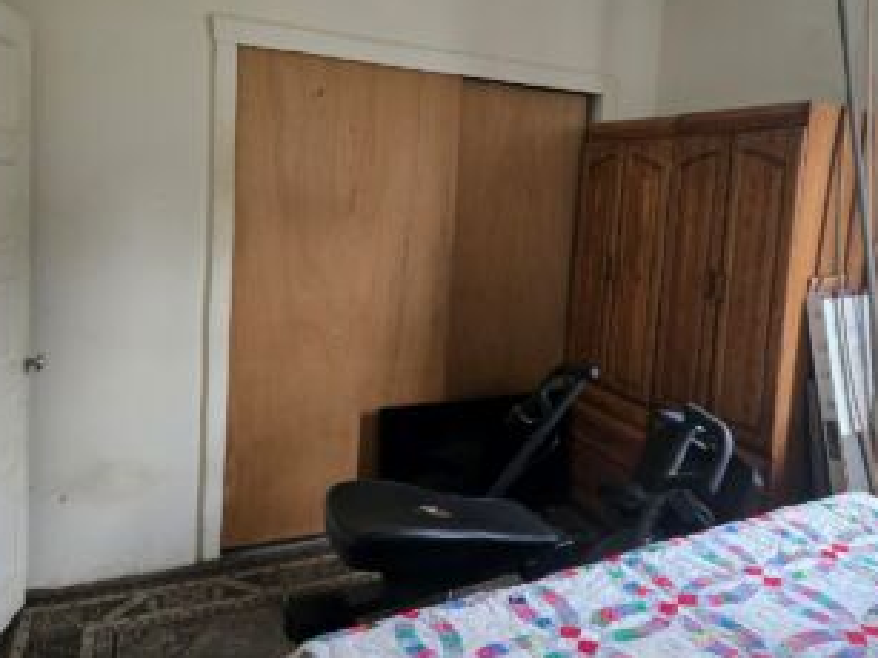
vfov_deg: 46.6
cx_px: 532
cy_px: 275
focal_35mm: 30
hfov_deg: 59.4
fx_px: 761
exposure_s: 1/60
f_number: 1.8
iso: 1000
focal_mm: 5.4
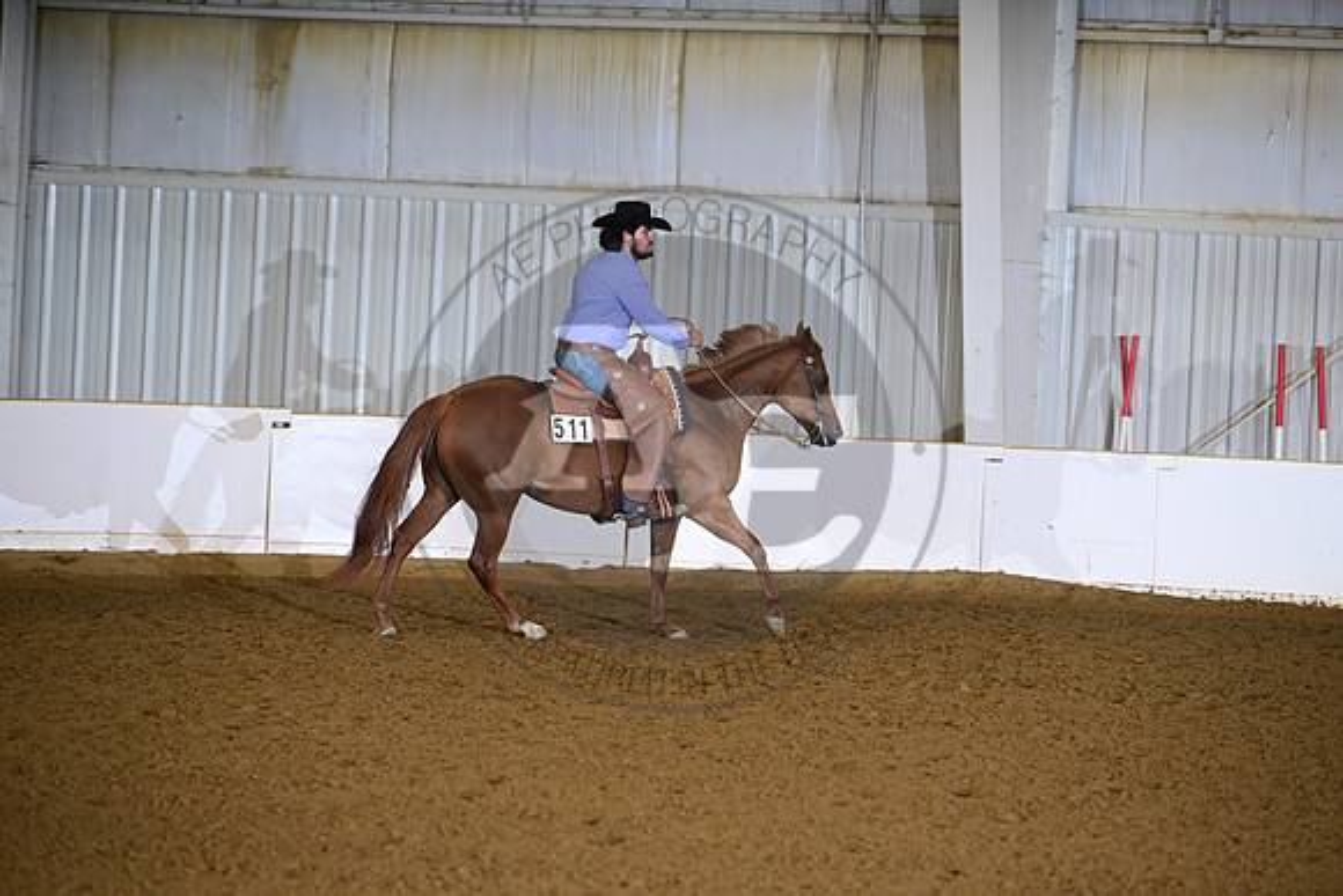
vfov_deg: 6.9
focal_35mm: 200
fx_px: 7463
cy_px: 448
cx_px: 672
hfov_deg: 10.3
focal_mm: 200
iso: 2500
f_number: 4
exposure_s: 1/200
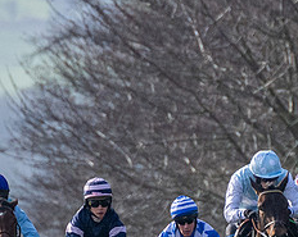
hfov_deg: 0.9
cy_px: 369
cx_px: 261
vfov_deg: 0.7
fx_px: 19238
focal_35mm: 2184
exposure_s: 1/3200
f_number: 4
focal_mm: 280
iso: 400
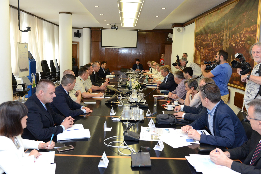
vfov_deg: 41.1
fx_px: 232
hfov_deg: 58.7
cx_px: 130
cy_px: 87
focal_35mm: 32
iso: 2500
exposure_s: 1/250
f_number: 4
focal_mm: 32
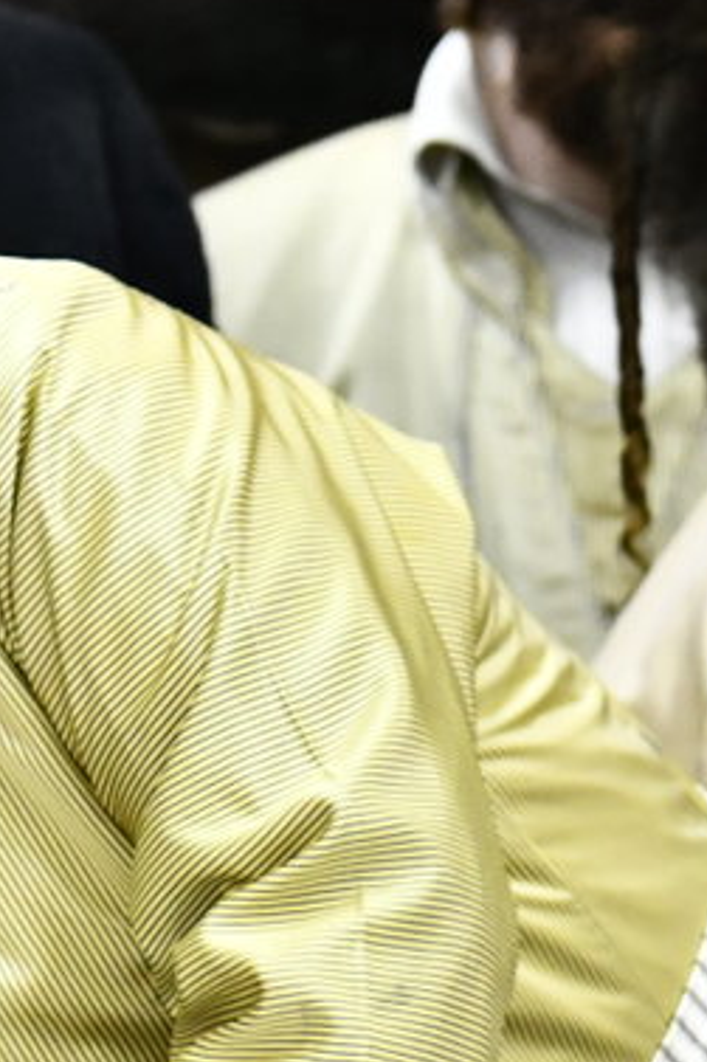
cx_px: -656
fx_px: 30692
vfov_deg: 2.0
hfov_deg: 1.3
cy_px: 663
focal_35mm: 1041
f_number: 5.6
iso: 3200
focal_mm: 280
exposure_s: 1/200
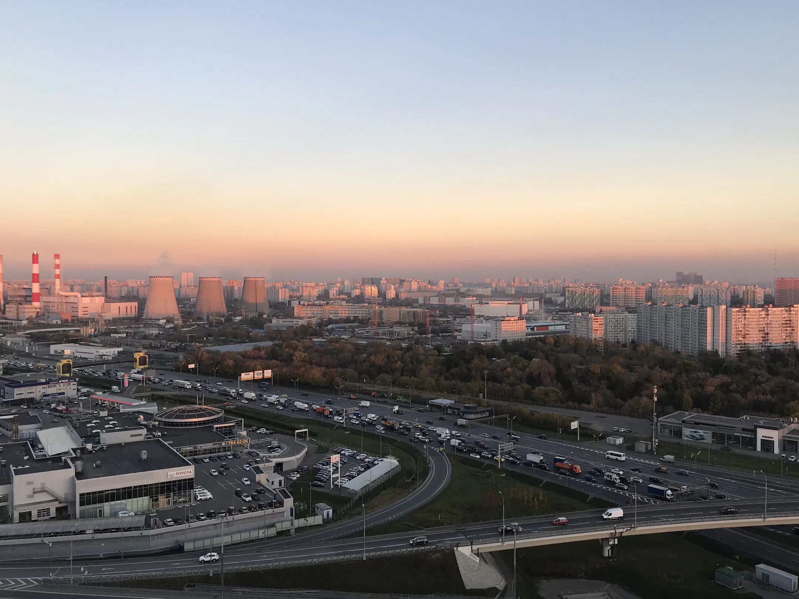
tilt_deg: -0.8
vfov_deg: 45.4
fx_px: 716
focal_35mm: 31
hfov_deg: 58.4
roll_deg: -0.4
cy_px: 304
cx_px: 396
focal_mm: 3.99
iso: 20
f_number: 1.8
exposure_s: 1/152
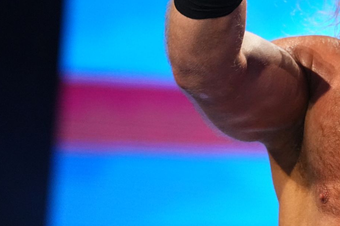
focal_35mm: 319
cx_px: 377
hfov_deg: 6.4
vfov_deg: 4.3
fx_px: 3013
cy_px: 56
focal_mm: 136
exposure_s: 1/1000
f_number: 3.2
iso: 6400
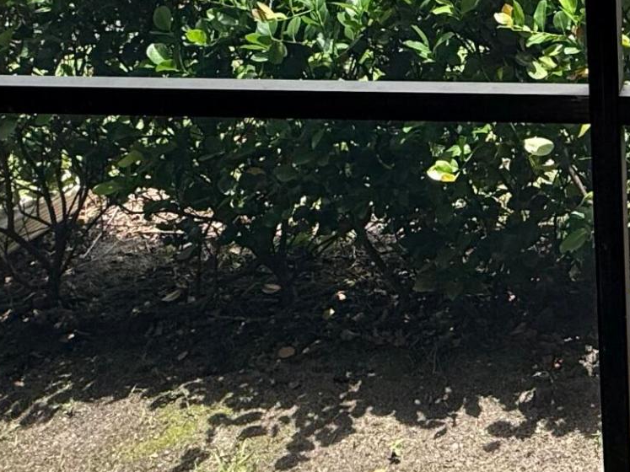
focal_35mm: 54
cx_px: 679
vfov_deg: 24.6
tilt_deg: -11.1
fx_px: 983
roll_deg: +0.8
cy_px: -89
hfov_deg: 31.8
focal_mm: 2.22
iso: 50
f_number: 2.2
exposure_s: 1/658
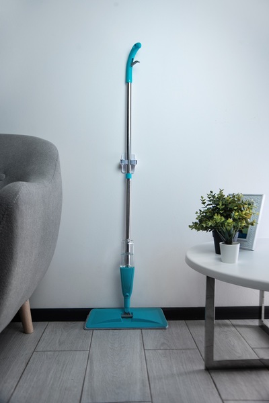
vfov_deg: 55.8
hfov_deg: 38.9
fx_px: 381
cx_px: 134
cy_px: 202
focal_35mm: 34
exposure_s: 1/60
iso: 250
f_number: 5.6
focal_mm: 34
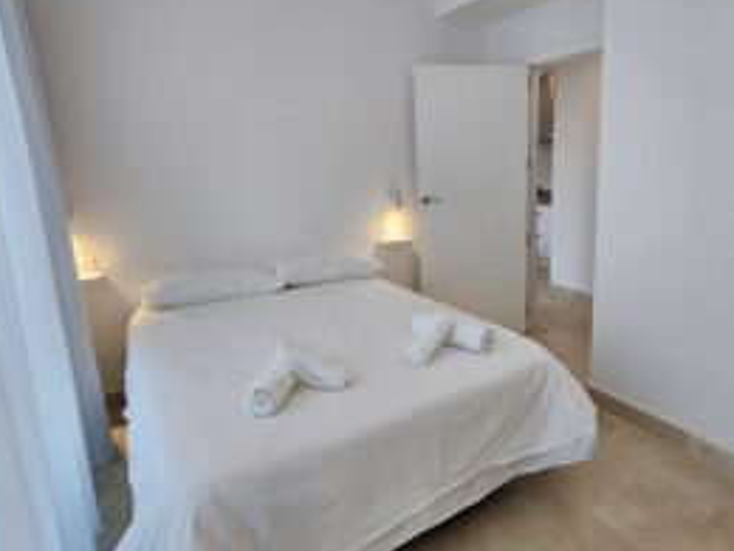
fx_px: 424
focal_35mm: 20
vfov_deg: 65.9
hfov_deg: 79.5
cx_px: 480
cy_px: 251
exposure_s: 1/50
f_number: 2.2
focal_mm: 2.2
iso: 50
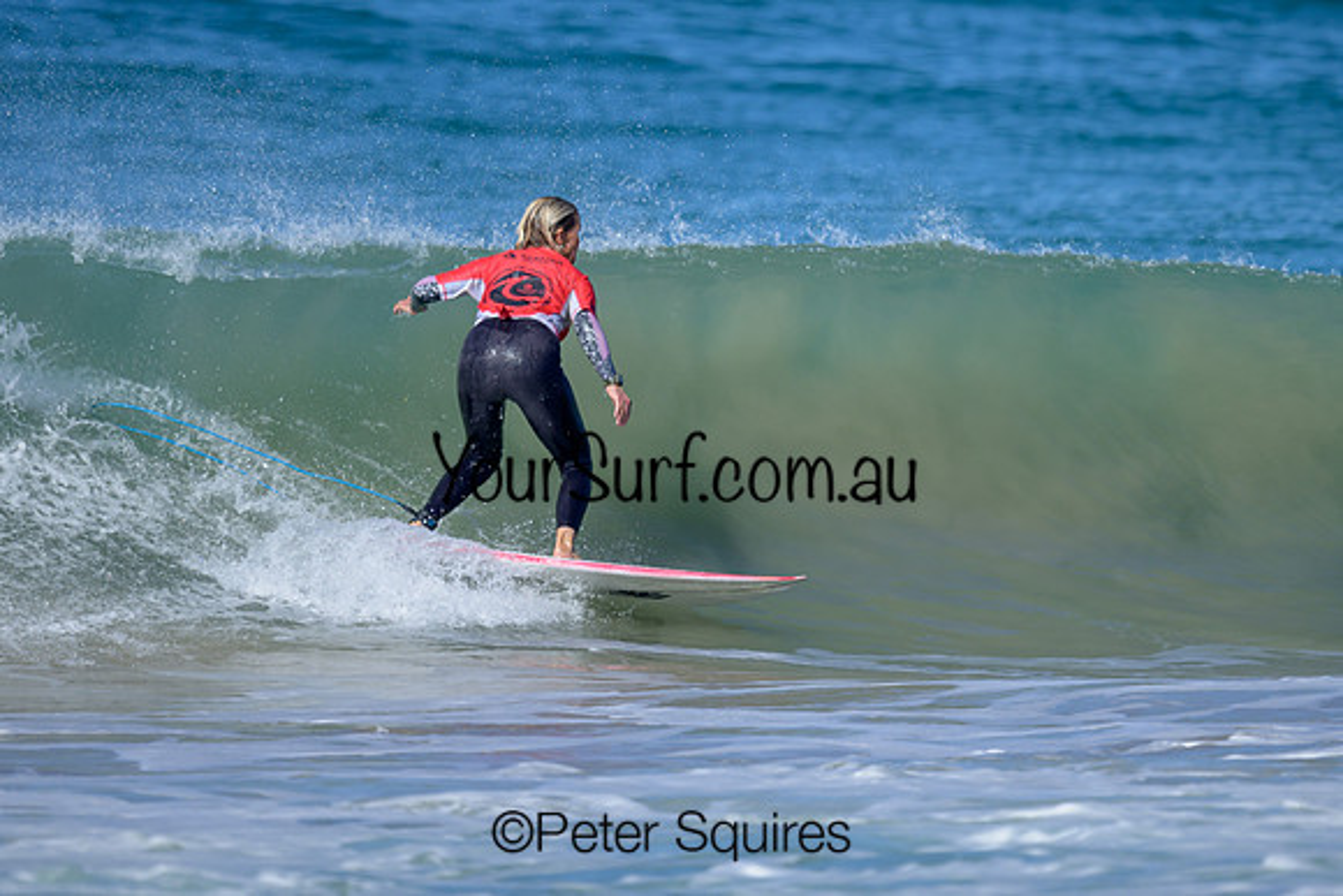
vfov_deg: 1.3
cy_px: 288
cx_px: 626
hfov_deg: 1.9
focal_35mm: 1100
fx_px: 41037
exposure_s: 1/2000
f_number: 6.3
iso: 320
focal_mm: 800
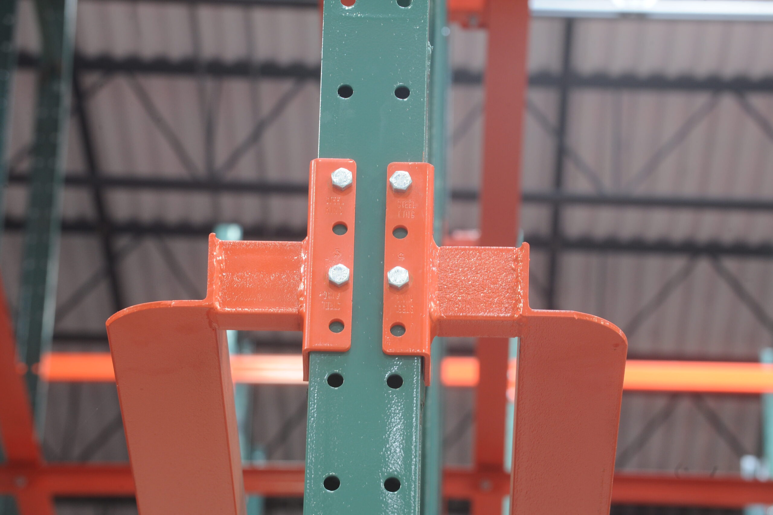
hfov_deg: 14.7
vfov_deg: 9.8
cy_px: 258
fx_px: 3004
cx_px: 386
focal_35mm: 140
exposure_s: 1/4
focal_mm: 140
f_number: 8
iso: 800
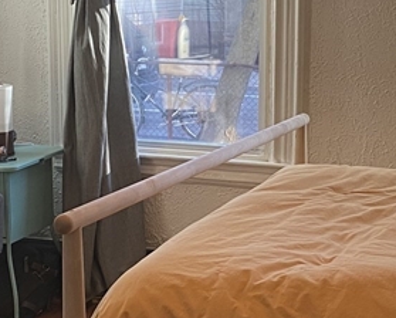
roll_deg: +0.0
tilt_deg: -8.9
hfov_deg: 20.6
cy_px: 158
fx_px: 1091
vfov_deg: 16.6
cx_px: 219
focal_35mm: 93
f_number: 1.8
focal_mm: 4.25
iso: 80
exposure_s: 1/60
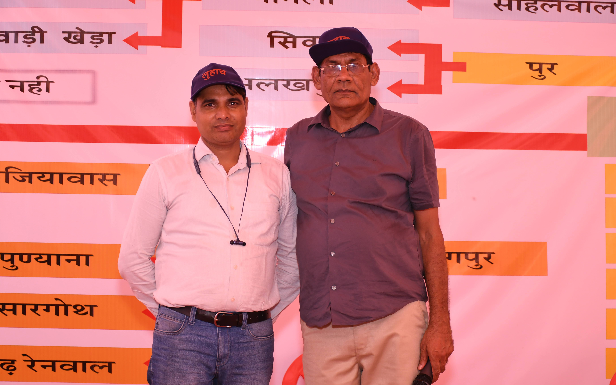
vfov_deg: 17.6
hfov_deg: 27.8
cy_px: 193
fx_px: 1242
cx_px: 309
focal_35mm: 74
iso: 500
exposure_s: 1/125
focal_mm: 48
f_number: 4.5
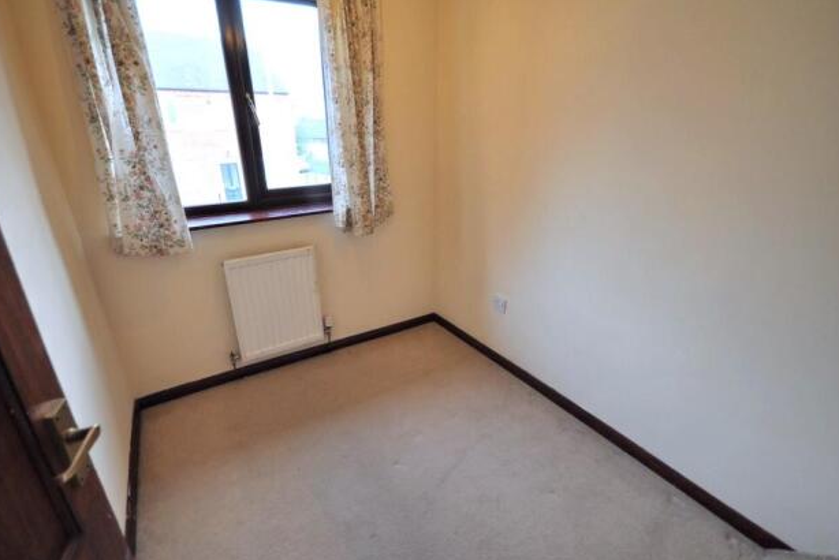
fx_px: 373
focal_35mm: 16
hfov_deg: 96.7
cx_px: 411
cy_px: 273
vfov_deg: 73.8
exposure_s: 1/25
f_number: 4
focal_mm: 10
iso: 320
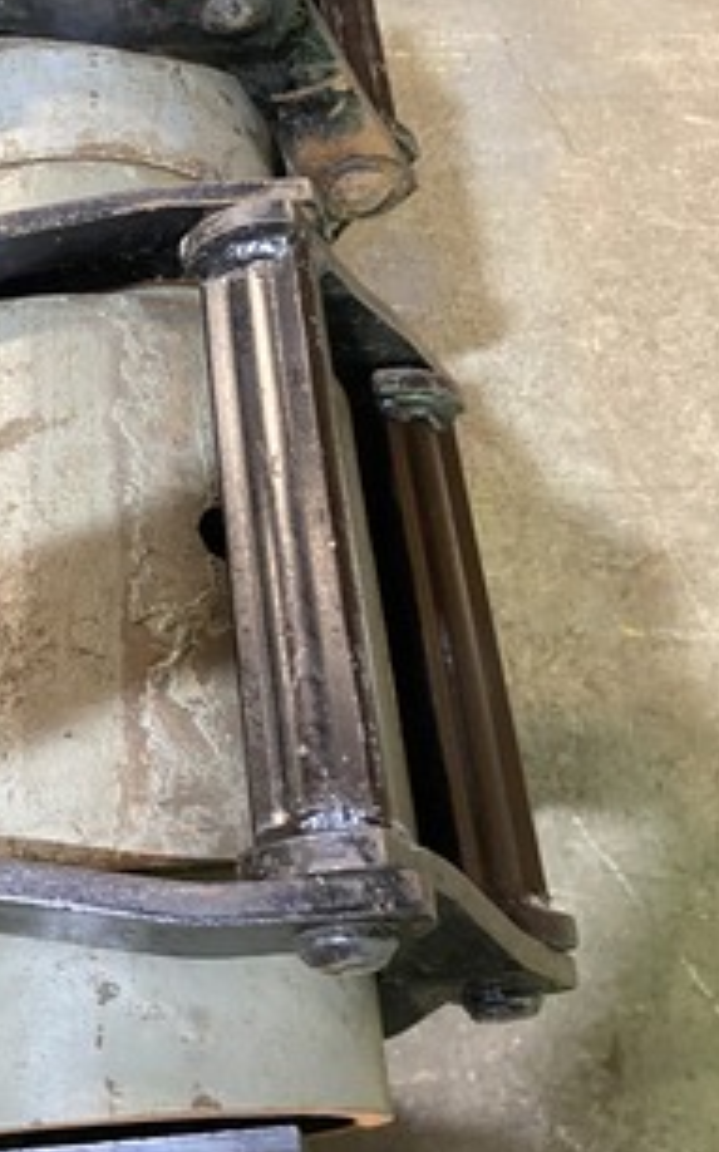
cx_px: 183
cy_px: 369
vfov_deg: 43.6
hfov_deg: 28.2
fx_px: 1412
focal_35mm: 45
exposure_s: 1/40
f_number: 1.8
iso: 500
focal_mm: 4.25
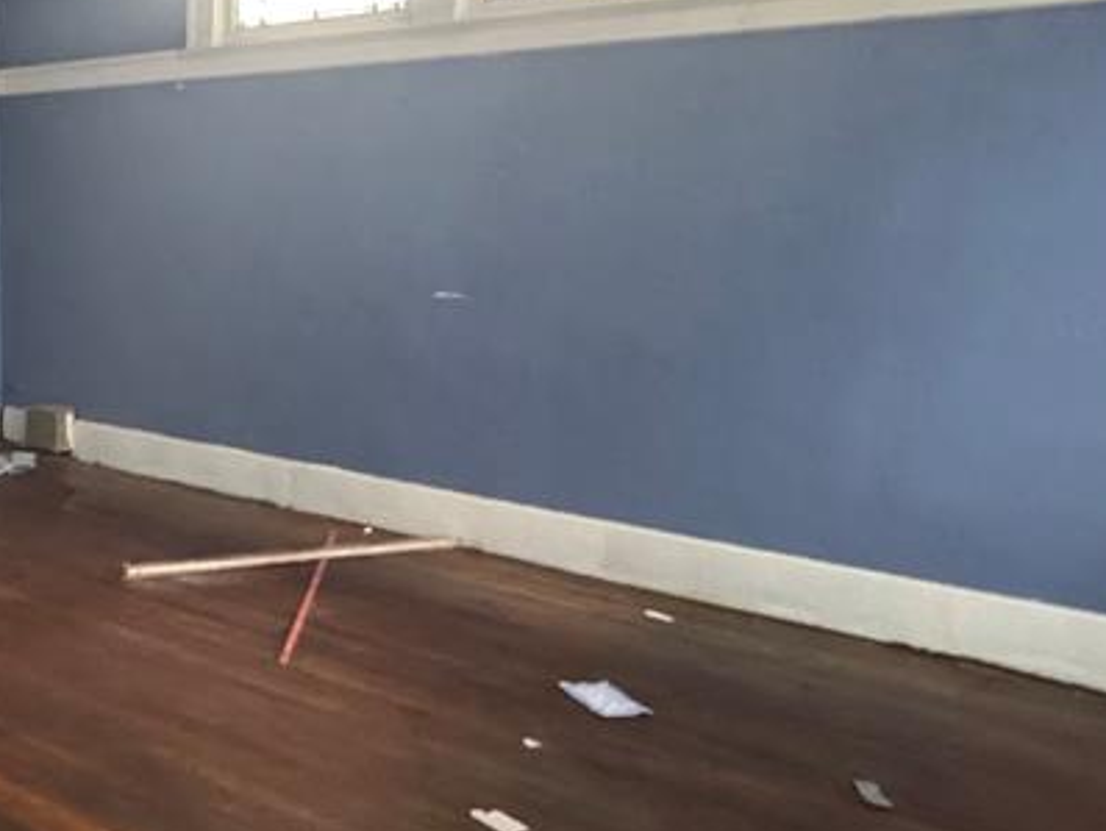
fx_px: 1151
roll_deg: +4.0
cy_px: 403
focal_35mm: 36
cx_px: -192
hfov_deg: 39.0
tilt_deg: -12.9
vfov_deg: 39.7
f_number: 2.2
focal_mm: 2.22
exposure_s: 1/40
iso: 1250
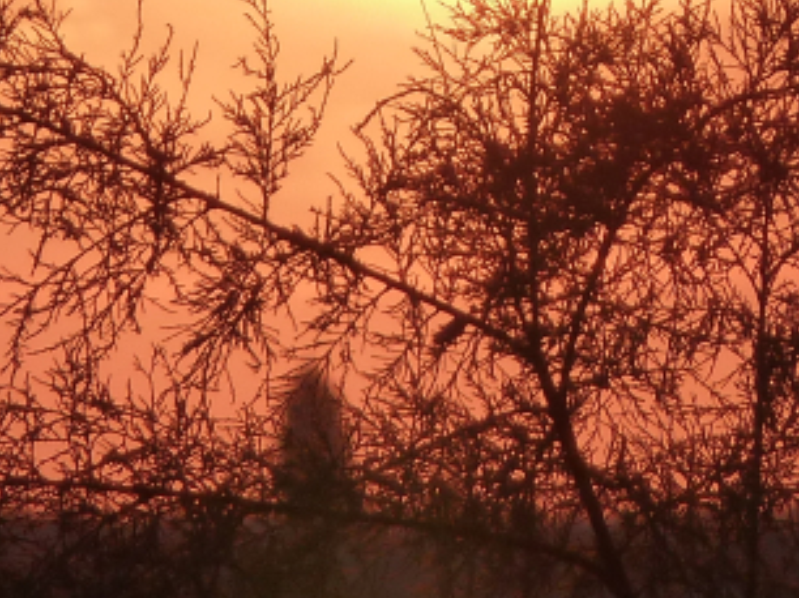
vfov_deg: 1.4
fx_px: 24378
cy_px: 298
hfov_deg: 1.9
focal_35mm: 1057
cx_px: 397
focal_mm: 49.2
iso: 125
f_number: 4.9
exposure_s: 1/500
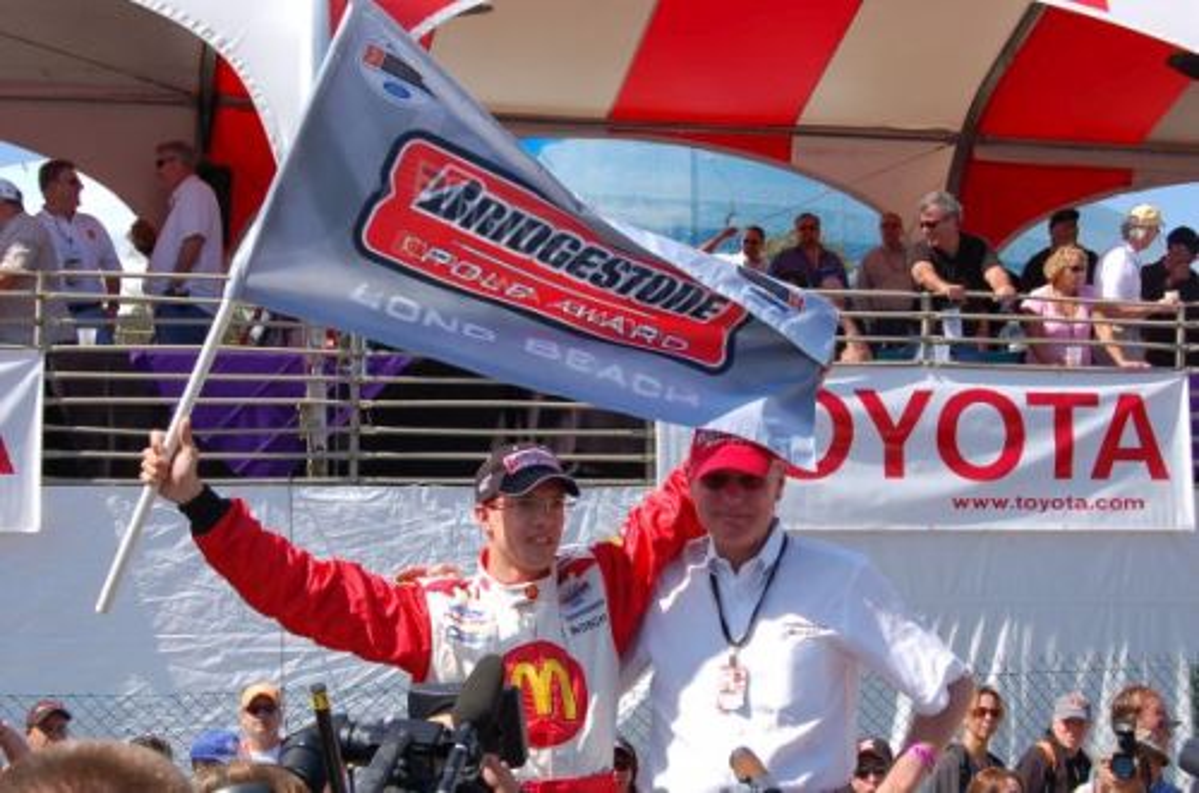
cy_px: 396
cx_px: 600
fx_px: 2243
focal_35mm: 68
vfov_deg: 20.1
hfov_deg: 29.9
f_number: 9
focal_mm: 45
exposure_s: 1/320
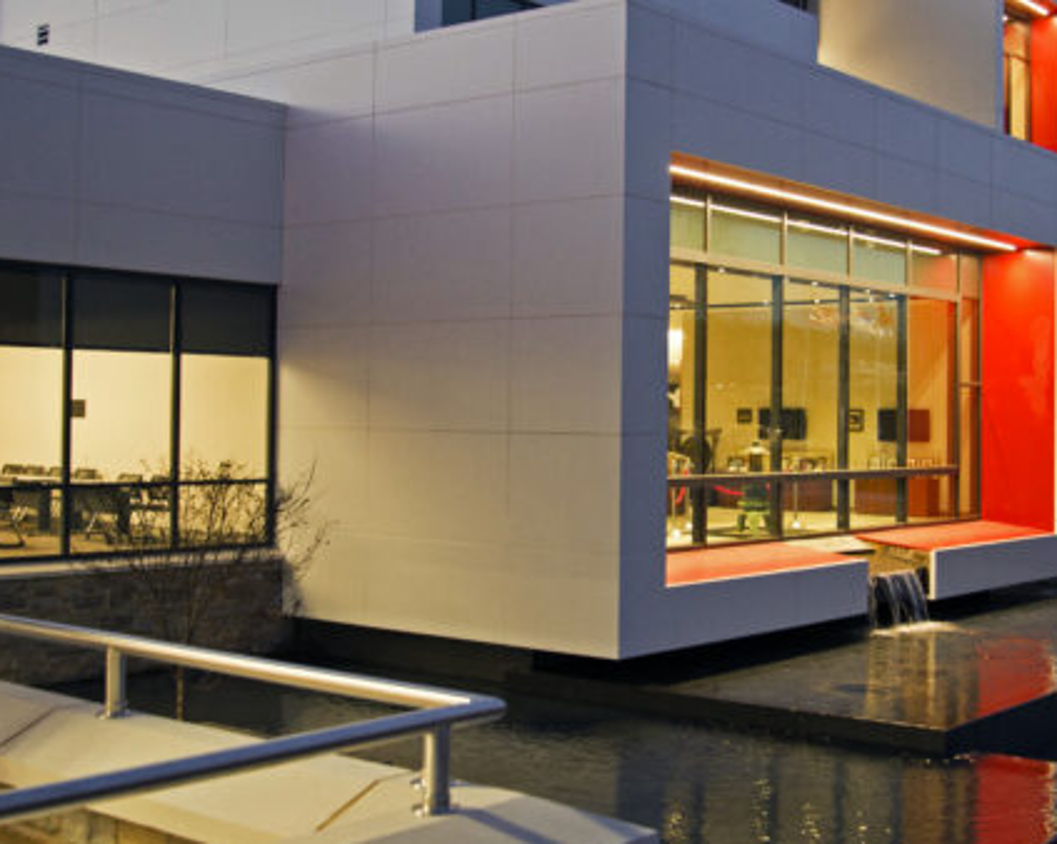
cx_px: 635
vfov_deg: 31.4
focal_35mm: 48
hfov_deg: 38.6
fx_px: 1501
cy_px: 391
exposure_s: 1/30
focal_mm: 24
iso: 800
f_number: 3.5
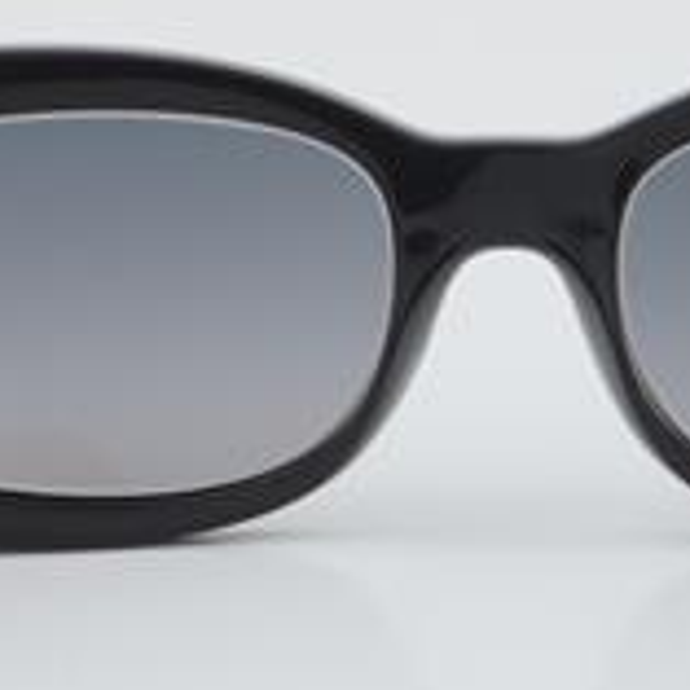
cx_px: 510
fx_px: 4016
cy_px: 286
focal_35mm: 178
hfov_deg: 9.8
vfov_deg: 9.8
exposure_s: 1/3
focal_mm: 55
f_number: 32
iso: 100
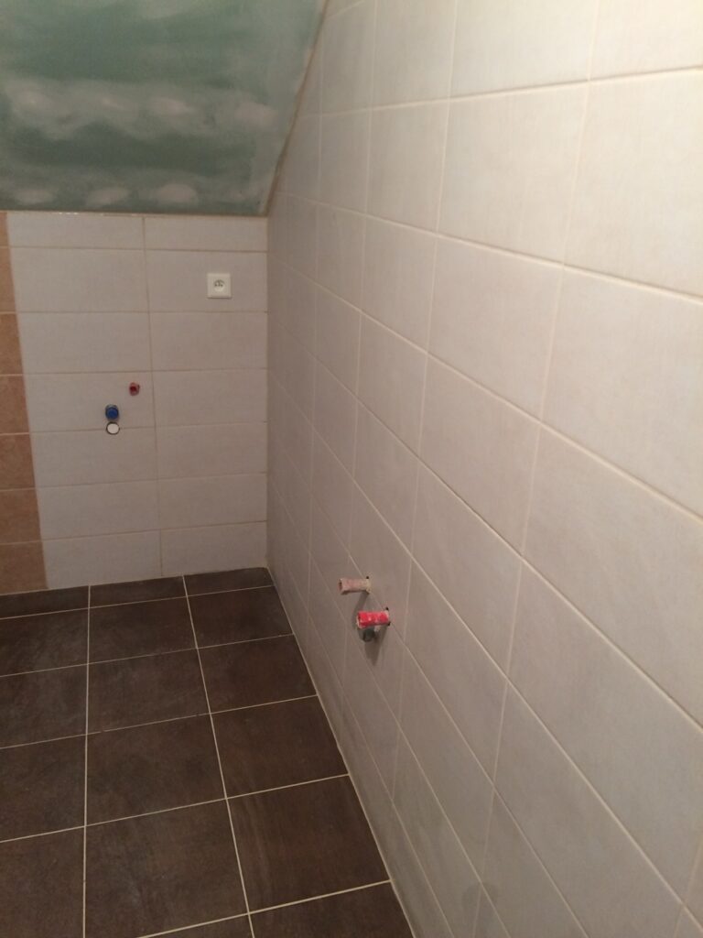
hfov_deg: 48.2
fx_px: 785
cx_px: 352
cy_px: 469
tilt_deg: -21.0
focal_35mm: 29
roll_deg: -1.6
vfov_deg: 61.7
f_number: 2.2
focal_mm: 4.15
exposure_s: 1/33
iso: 100
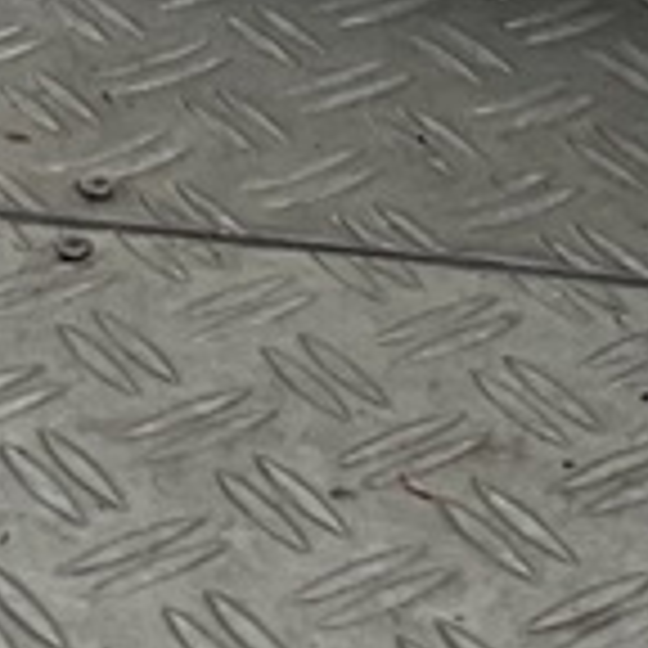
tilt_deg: -13.9
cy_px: -742
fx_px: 3812
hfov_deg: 9.7
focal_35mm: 180
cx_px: 356
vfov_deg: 9.0
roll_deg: -2.9
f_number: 1.8
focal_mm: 3
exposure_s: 1/127
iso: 16
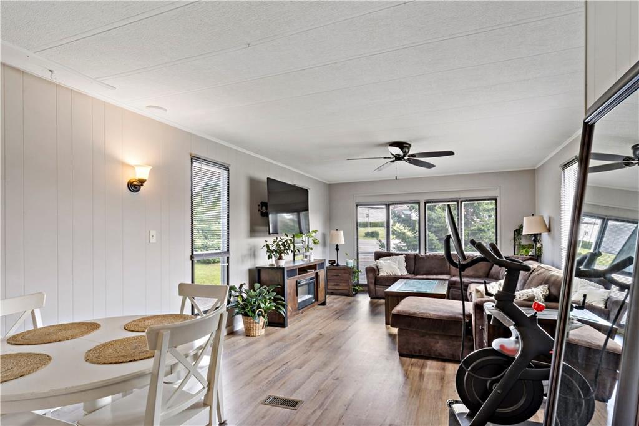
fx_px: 319
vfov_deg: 67.3
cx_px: 320
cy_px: 213
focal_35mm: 18
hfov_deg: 90.0
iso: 100
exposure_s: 1/3
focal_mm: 18
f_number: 22
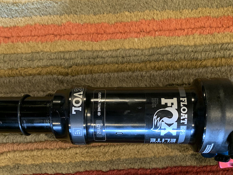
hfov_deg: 45.8
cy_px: 128
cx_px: 110
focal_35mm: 41
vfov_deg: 34.5
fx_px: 276
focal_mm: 4.25
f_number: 1.8
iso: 500
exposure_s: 1/30
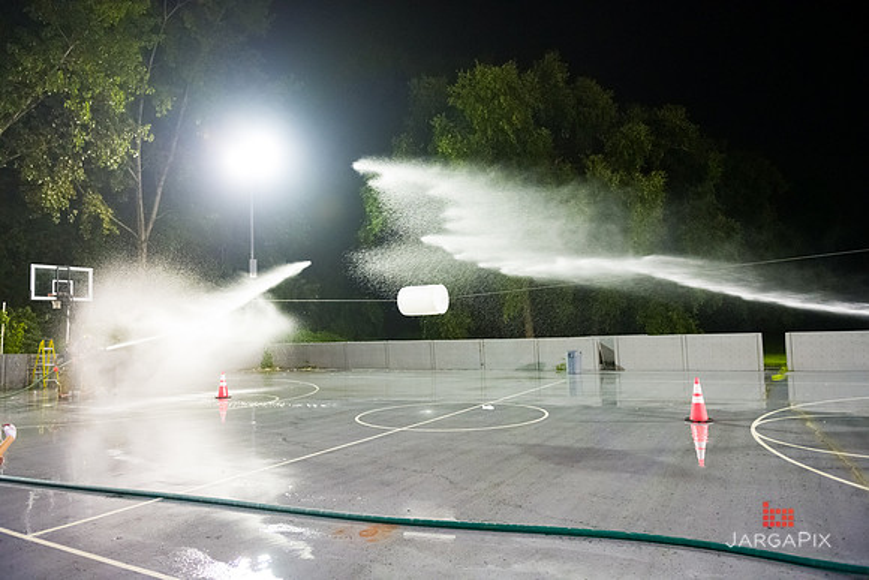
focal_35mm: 24
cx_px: 434
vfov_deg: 53.2
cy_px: 290
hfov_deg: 73.7
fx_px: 579
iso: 6400
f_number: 3.2
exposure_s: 1/160
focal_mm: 24
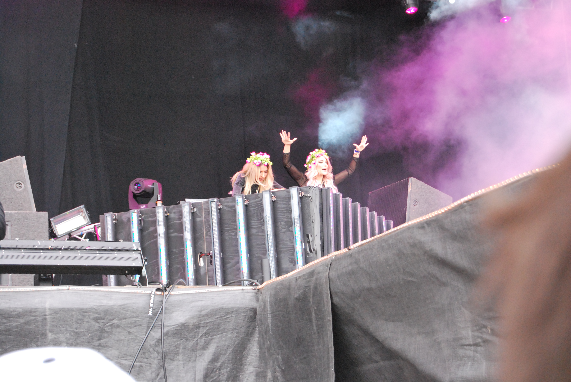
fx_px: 1310
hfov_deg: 24.6
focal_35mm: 82
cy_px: 191
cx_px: 286
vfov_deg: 16.6
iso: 1600
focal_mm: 55
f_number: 6.3
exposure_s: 1/160
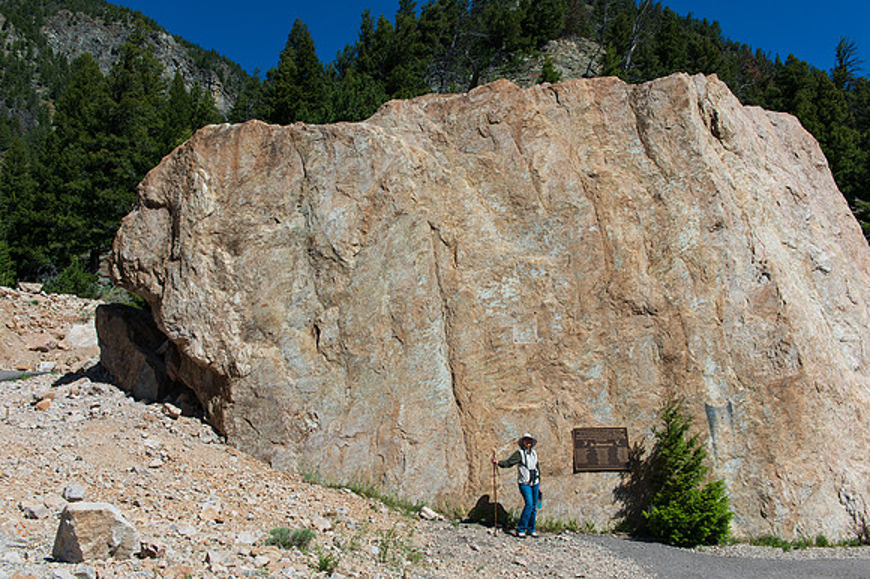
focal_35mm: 32
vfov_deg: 41.1
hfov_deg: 58.7
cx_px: 435
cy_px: 290
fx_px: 773
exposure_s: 1/320
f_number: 13
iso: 160
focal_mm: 32
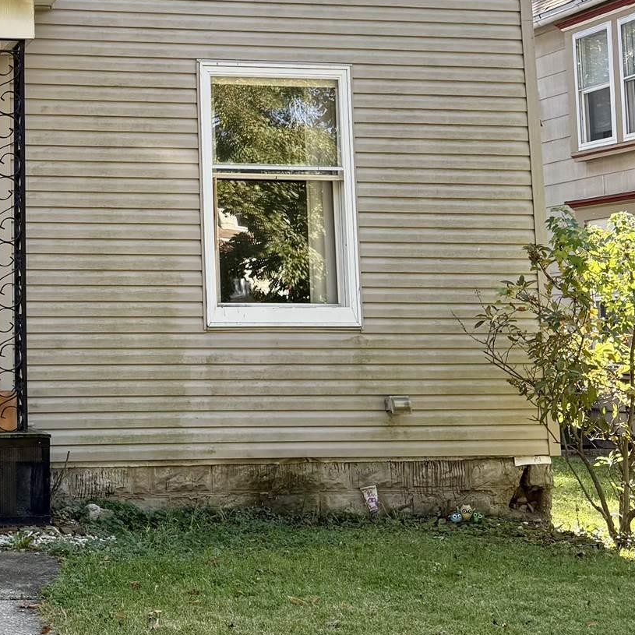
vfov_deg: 28.4
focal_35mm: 60
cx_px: -8
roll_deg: +0.3
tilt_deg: +7.3
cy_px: 195
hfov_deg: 26.9
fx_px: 1245
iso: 100
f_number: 1.78
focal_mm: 6.76
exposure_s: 1/788
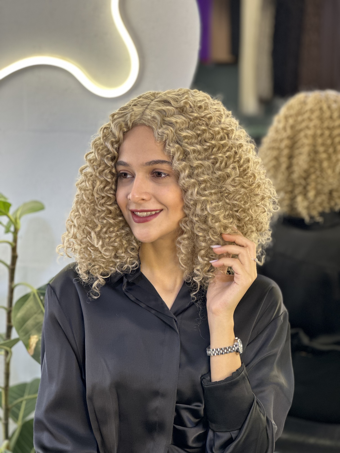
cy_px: 226
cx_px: 170
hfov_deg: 19.1
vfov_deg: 25.3
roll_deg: -0.9
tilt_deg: -6.2
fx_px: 1008
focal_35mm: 77
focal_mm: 9
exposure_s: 1/33
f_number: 2.8
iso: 125
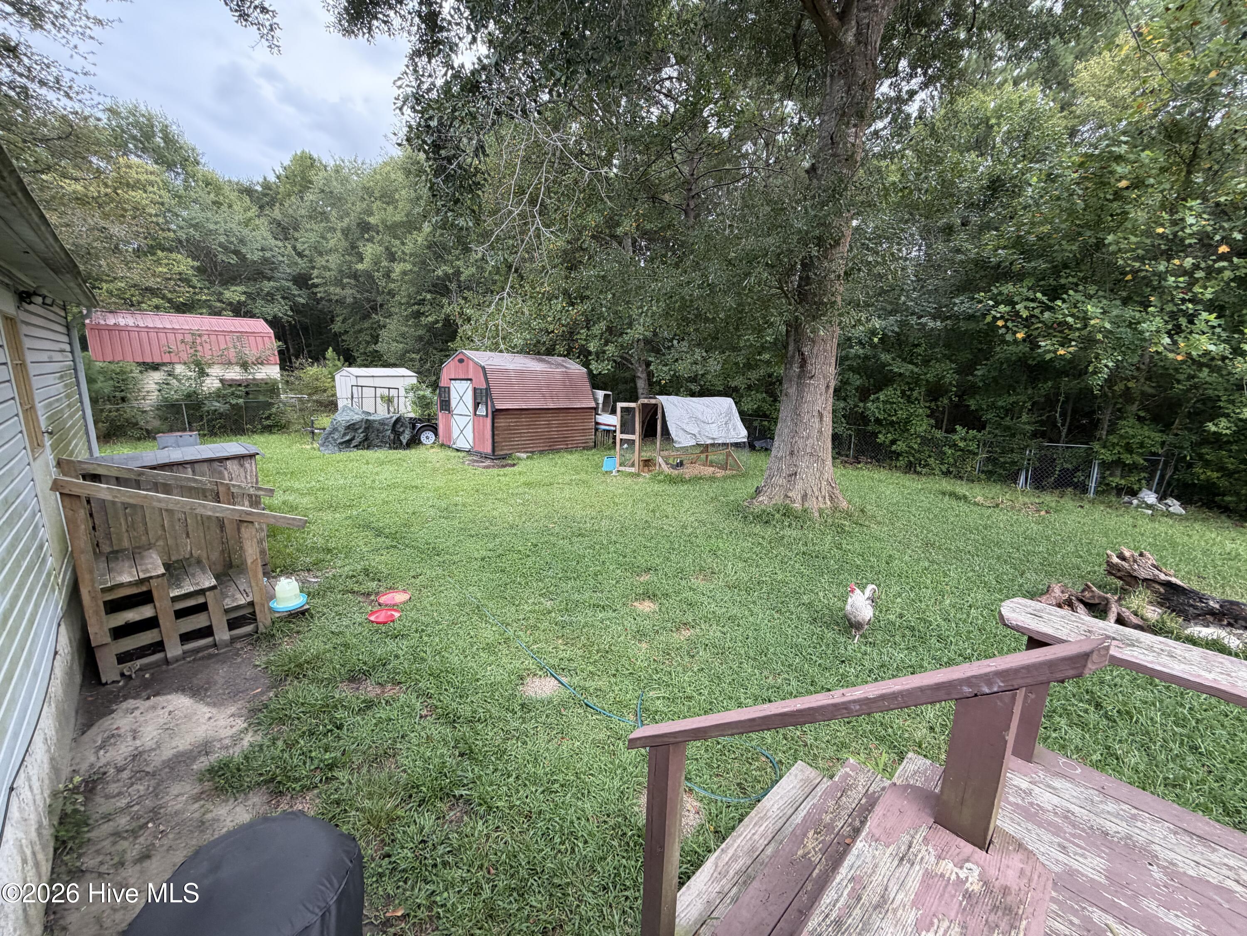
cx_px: 624
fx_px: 504
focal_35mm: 14
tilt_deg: -11.9
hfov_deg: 102.1
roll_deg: -0.7
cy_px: 468
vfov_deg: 85.7
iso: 160
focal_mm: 2.22
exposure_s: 1/121
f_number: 2.2
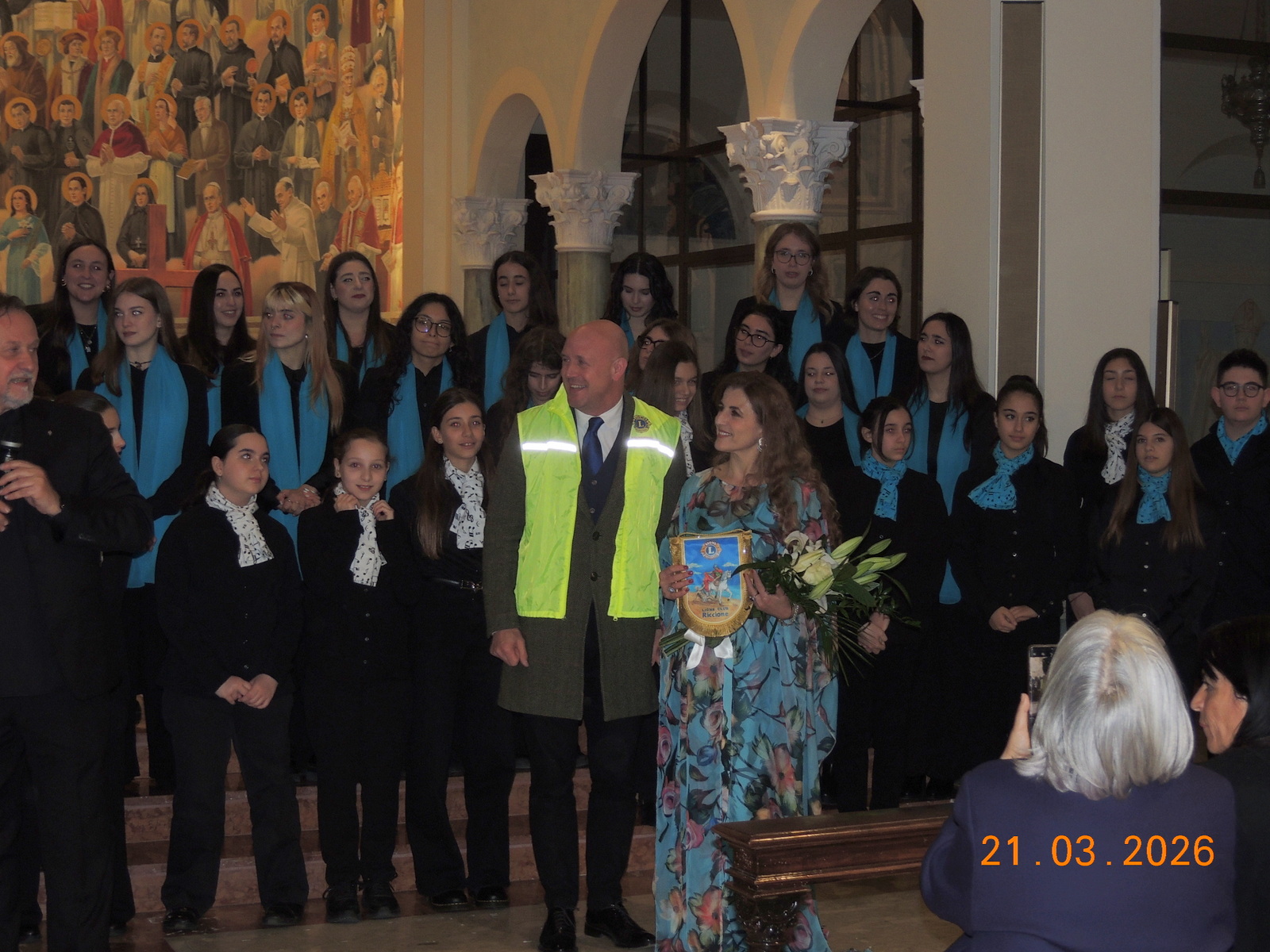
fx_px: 2201
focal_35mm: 60
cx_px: 635
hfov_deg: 32.2
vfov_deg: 24.4
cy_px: 476
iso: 200
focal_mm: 10.7
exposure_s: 1/50
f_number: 3.7
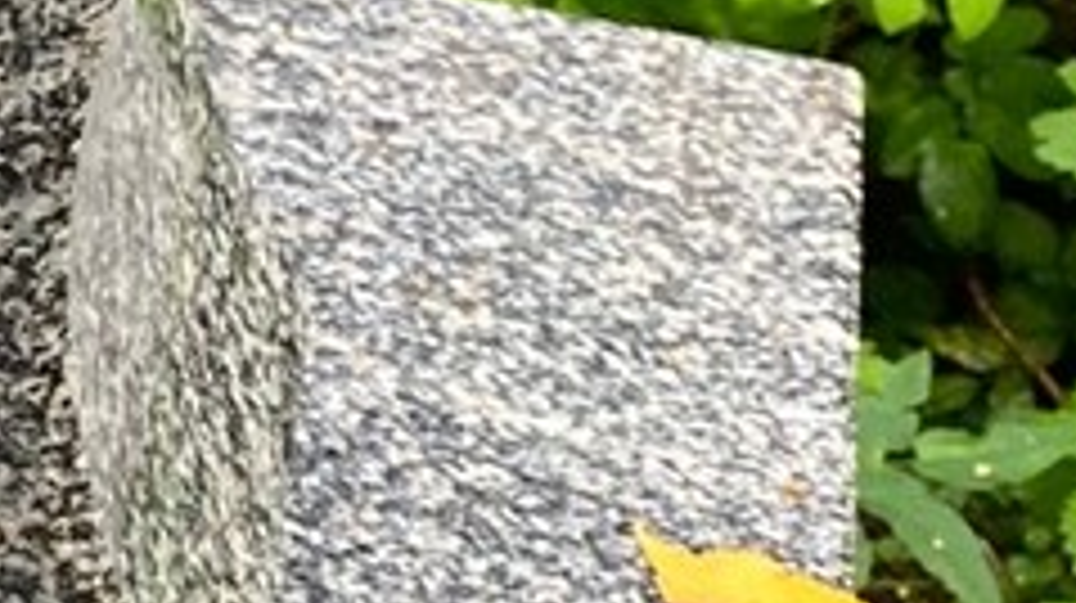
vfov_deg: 7.0
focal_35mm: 171
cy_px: -54
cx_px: -1306
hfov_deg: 11.0
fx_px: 4875
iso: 125
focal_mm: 4.25
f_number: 1.8
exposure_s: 1/120
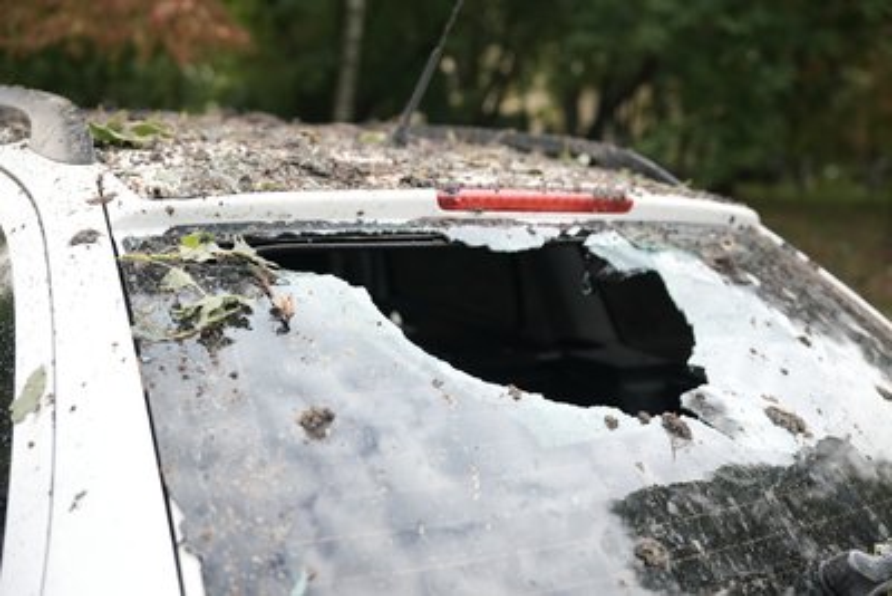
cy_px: 298
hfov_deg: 49.5
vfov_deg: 34.2
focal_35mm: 39
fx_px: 967
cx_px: 446
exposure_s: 1/160
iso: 3200
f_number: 2.8
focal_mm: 39
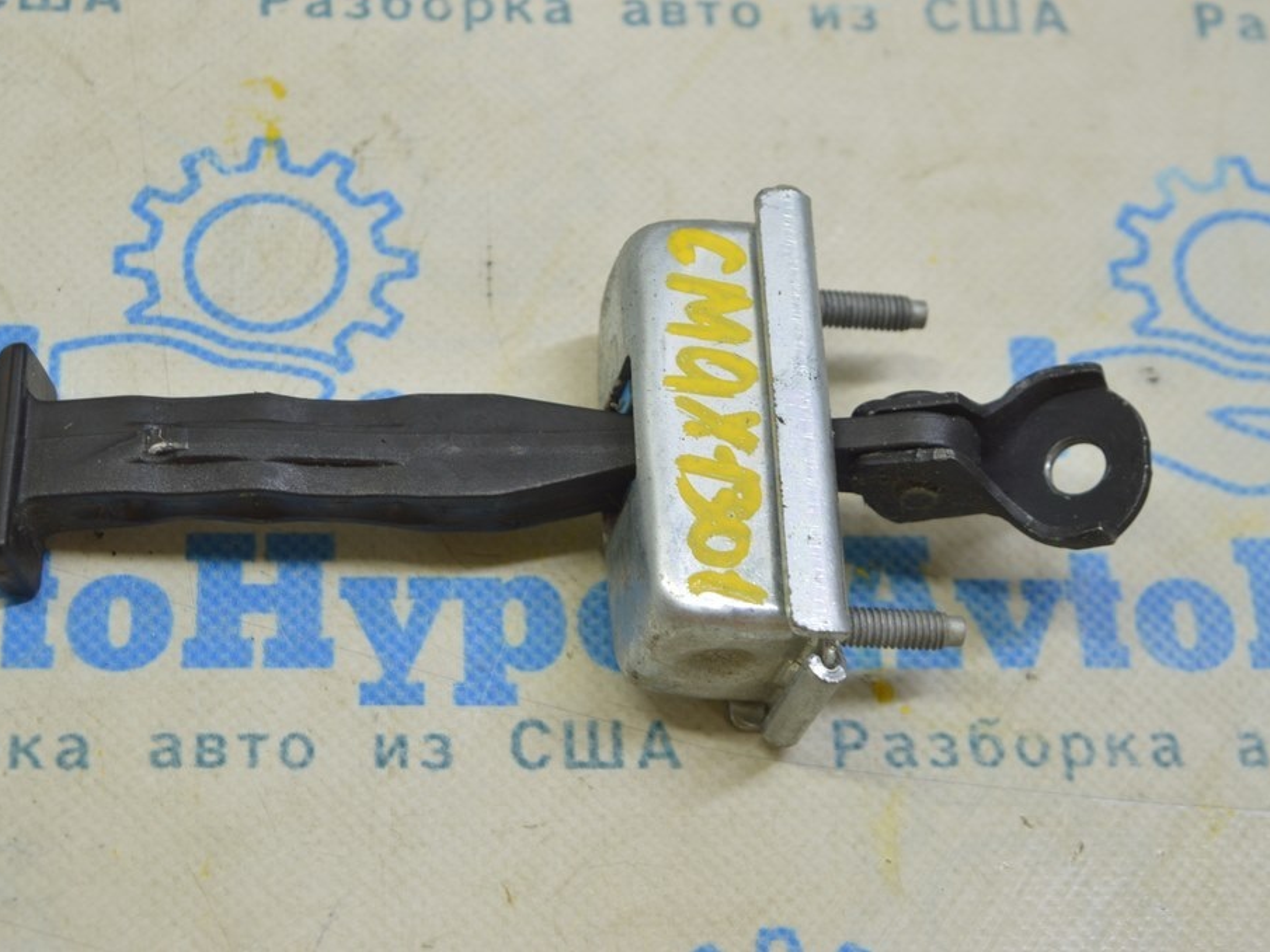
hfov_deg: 26.0
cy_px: 476
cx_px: 554
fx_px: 2752
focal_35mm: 75
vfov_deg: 19.6
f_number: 5.6
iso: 400
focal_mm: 46
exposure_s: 1/25
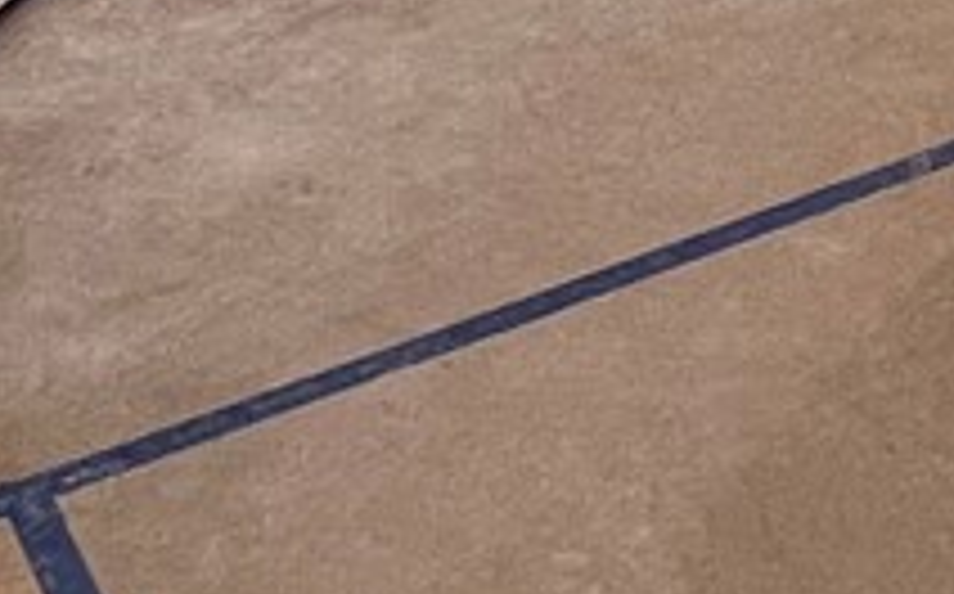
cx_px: 1174
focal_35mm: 104
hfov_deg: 18.8
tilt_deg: -13.3
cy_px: -747
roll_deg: +0.5
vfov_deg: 10.9
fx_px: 2701
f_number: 1.8
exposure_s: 1/120
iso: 100
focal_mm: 1.57
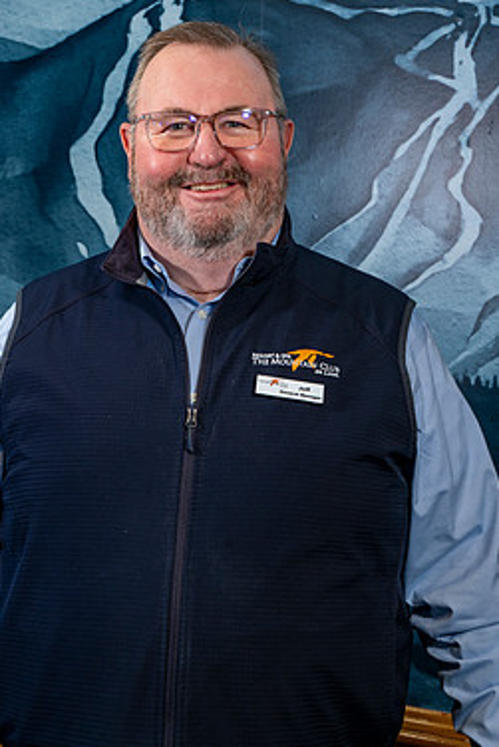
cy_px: 350
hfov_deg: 22.3
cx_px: 203
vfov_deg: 32.9
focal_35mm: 61
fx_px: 1267
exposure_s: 1/8
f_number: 8
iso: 500
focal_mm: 51
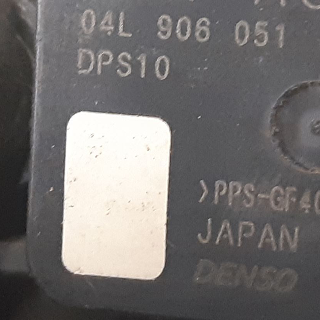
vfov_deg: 30.0
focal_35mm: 57
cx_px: 265
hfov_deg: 29.2
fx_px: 596
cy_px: 174
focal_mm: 3.93
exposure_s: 1/25
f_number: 1.7
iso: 400
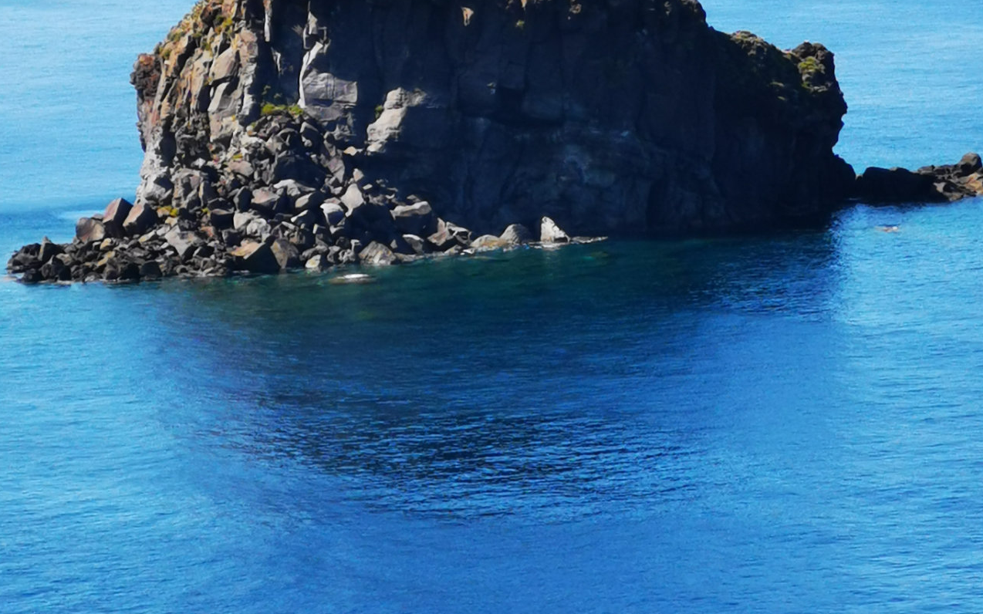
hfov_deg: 9.4
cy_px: 395
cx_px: 491
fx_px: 5974
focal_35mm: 223
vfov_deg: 5.9
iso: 50
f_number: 2.4
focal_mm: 7.5
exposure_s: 1/950
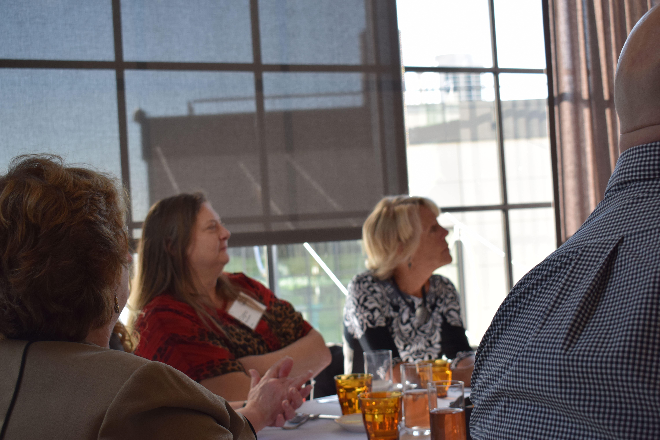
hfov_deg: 37.9
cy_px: 220
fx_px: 962
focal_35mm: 52
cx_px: 330
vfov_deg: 25.8
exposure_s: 1/200
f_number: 7.1
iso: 400
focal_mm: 35
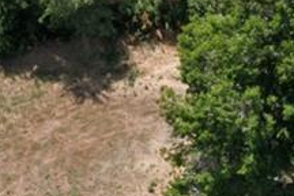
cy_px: 168
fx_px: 1690
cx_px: 211
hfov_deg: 9.9
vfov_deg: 6.6
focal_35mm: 207
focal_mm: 10.26
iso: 100
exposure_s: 1/80
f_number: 7.1
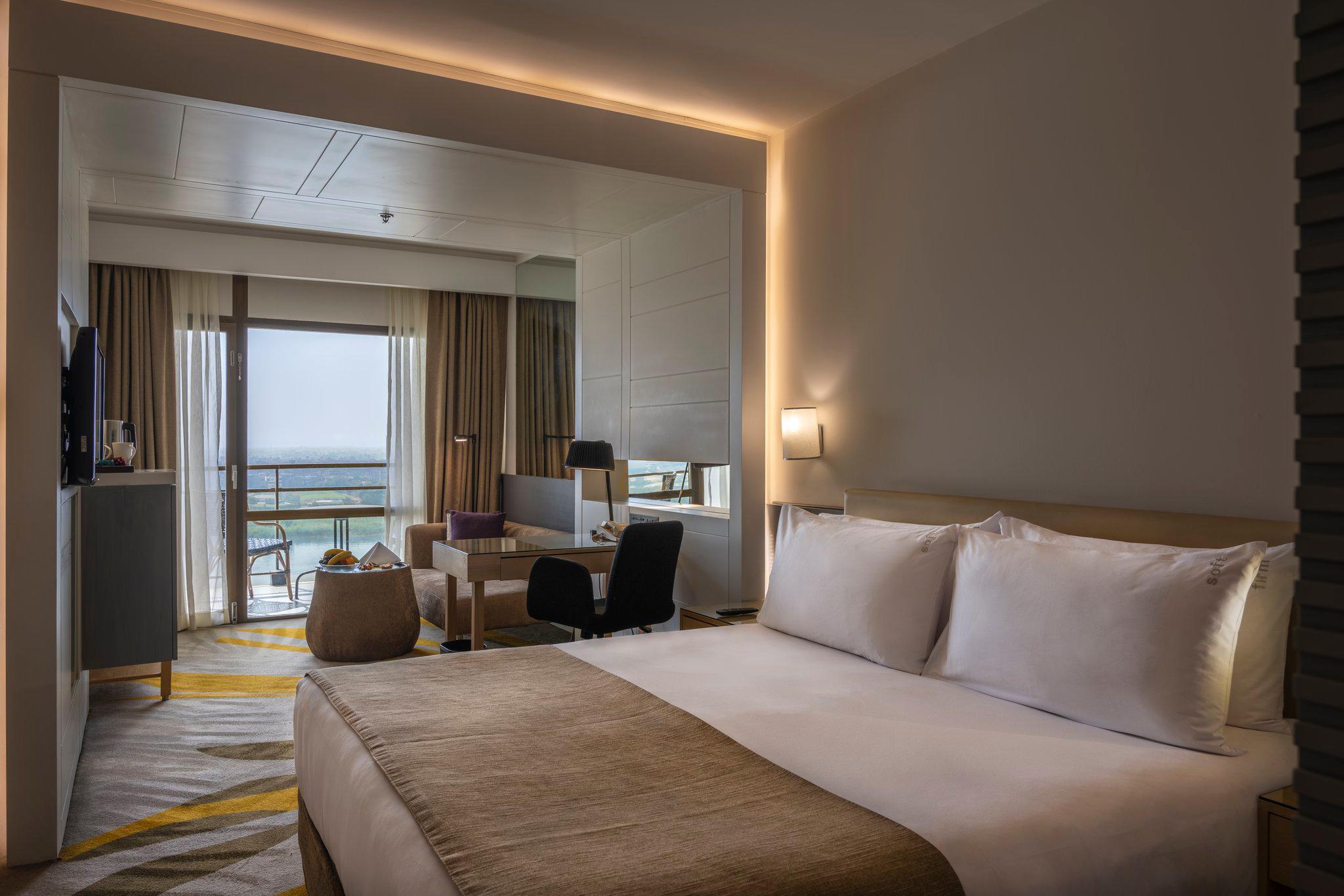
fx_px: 896
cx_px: 672
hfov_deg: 73.7
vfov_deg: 53.1
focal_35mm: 24
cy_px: 448
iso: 31
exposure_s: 1/60
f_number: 7.1
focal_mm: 24
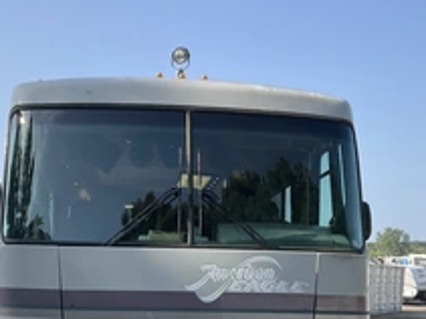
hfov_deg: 34.9
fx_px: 676
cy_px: 279
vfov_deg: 25.8
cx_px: 174
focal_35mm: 55
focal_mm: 3
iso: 25
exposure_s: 1/1098
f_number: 1.8
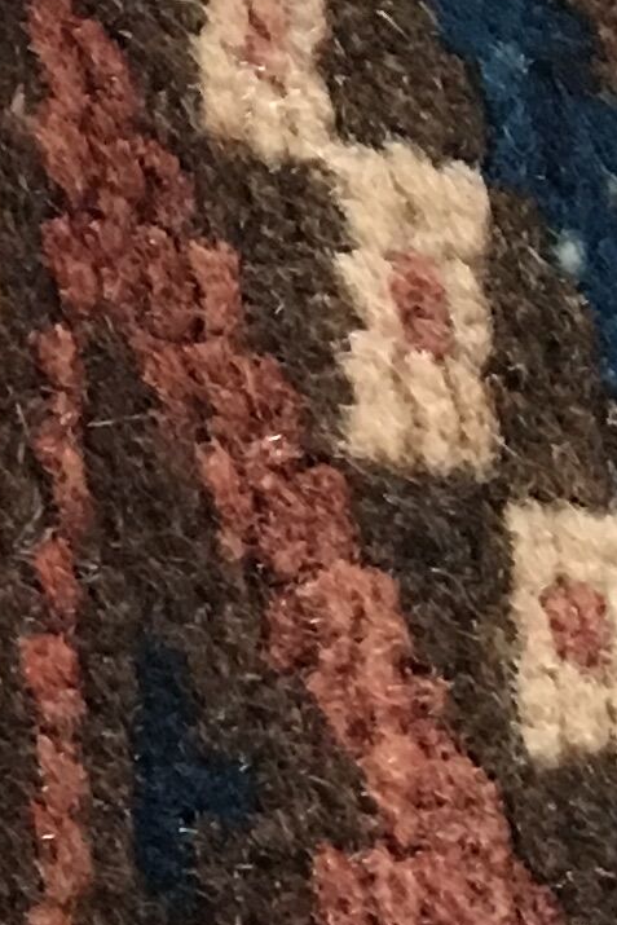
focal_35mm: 170
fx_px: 4368
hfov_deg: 7.9
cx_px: -362
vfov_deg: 11.3
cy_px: 1615
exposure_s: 1/17
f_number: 2.2
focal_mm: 4.15
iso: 125
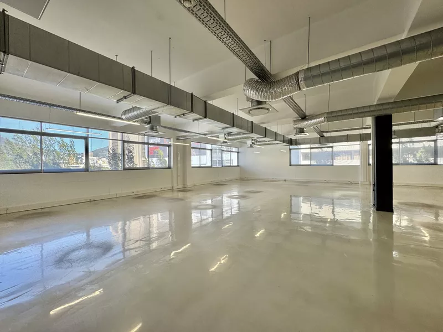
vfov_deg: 85.7
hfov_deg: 102.1
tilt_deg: +0.7
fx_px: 179
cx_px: 222
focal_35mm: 14
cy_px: 166
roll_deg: +0.2
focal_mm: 2.22
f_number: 2.2
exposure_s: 1/140
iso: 40
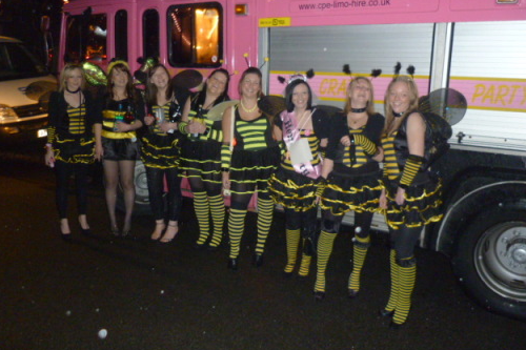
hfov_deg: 57.2
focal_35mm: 33
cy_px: 171
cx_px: 266
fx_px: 482
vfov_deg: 39.9
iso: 500
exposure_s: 1/8
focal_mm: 5.5
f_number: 2.8
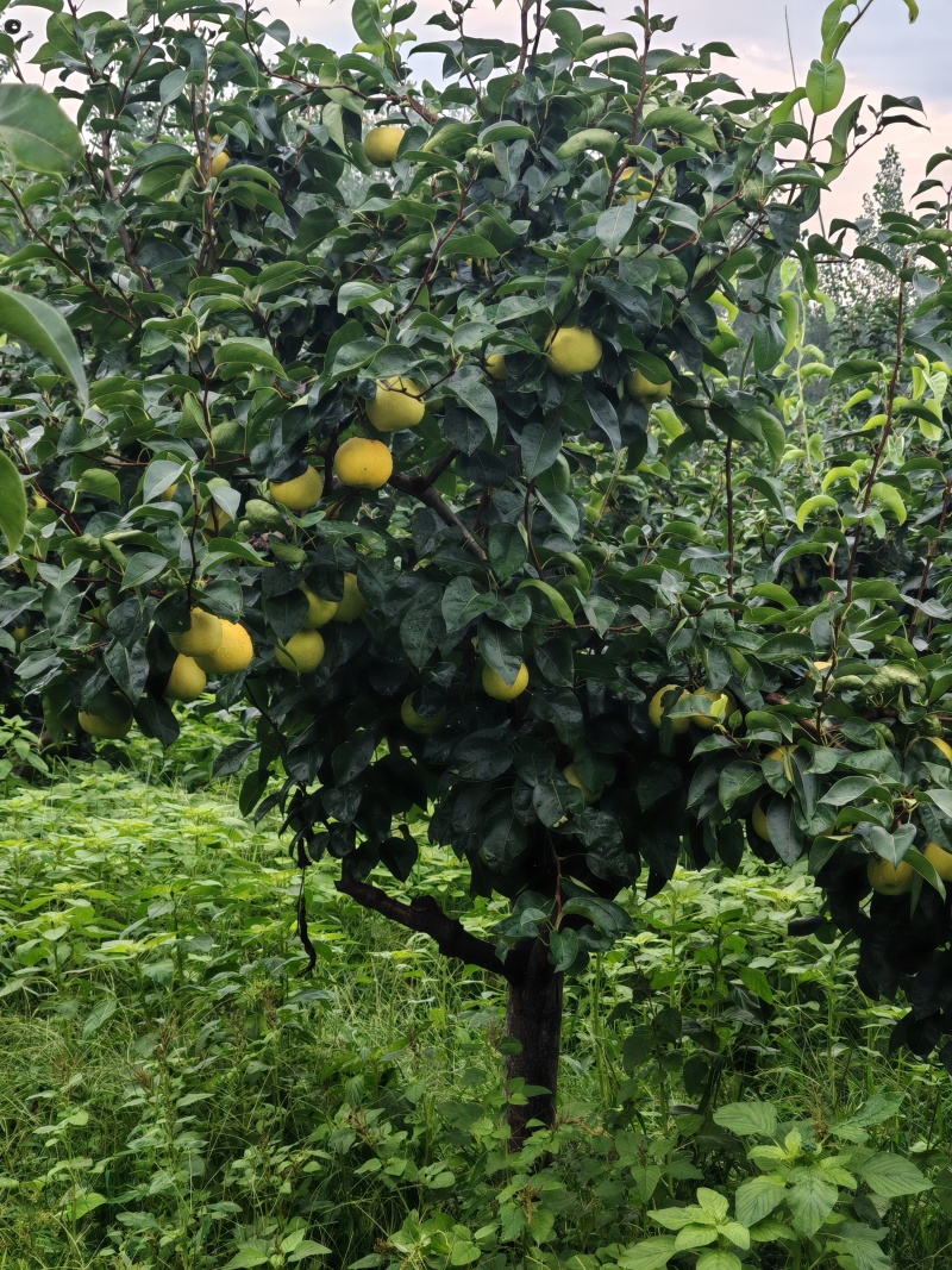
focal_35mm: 88
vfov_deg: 22.3
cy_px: 635
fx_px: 3228
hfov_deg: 16.8
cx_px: 476
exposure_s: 1/230
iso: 50
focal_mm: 8.67
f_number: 2.4
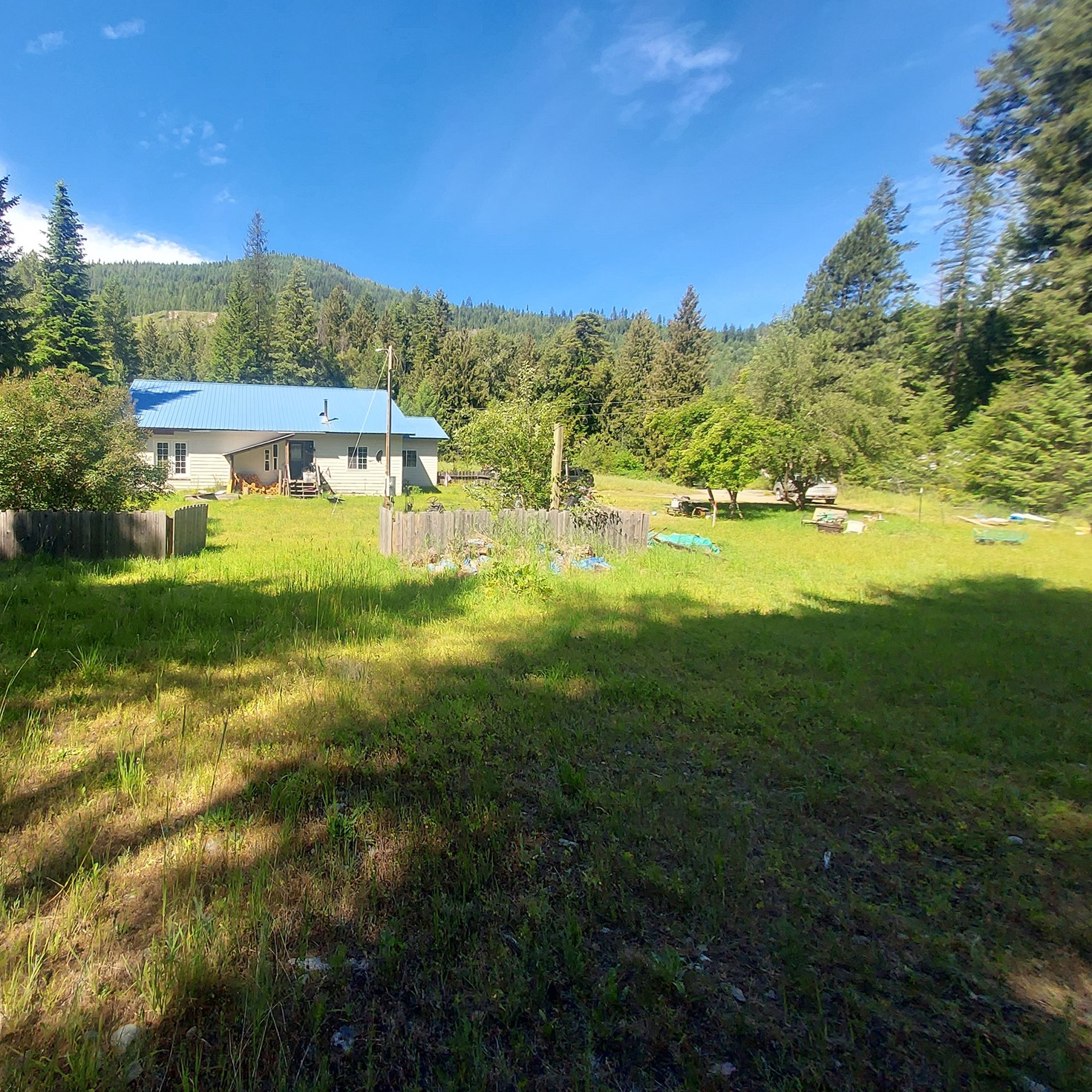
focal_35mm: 16
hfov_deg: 85.2
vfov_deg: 87.4
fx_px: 571
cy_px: 527
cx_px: 390
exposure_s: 1/546
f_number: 2.2
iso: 50
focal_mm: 1.42
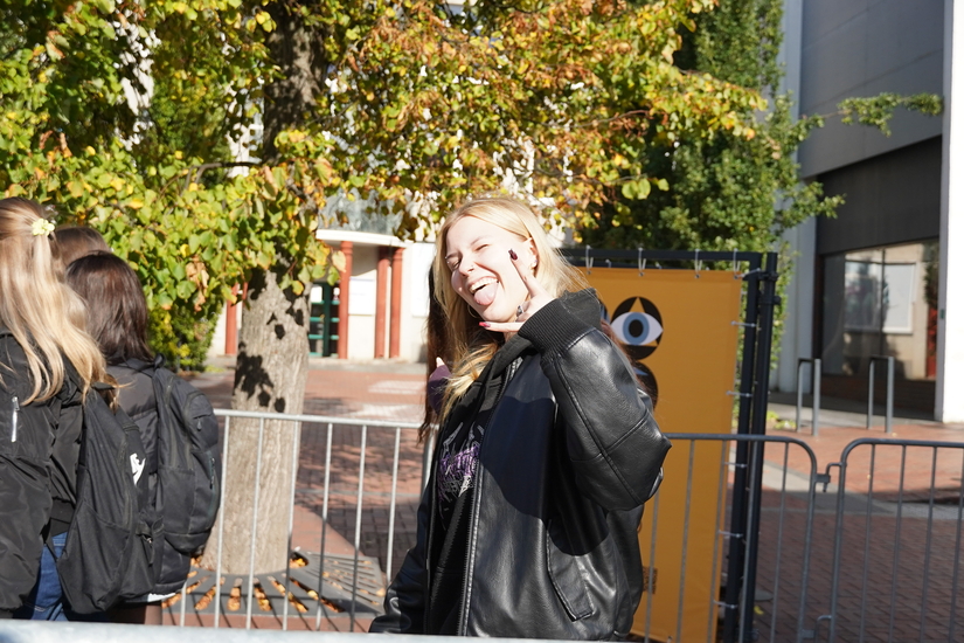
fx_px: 1232
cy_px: 322
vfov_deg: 29.2
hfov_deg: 42.7
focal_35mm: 46
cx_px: 482
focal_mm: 31
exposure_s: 1/2000
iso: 500
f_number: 4.5
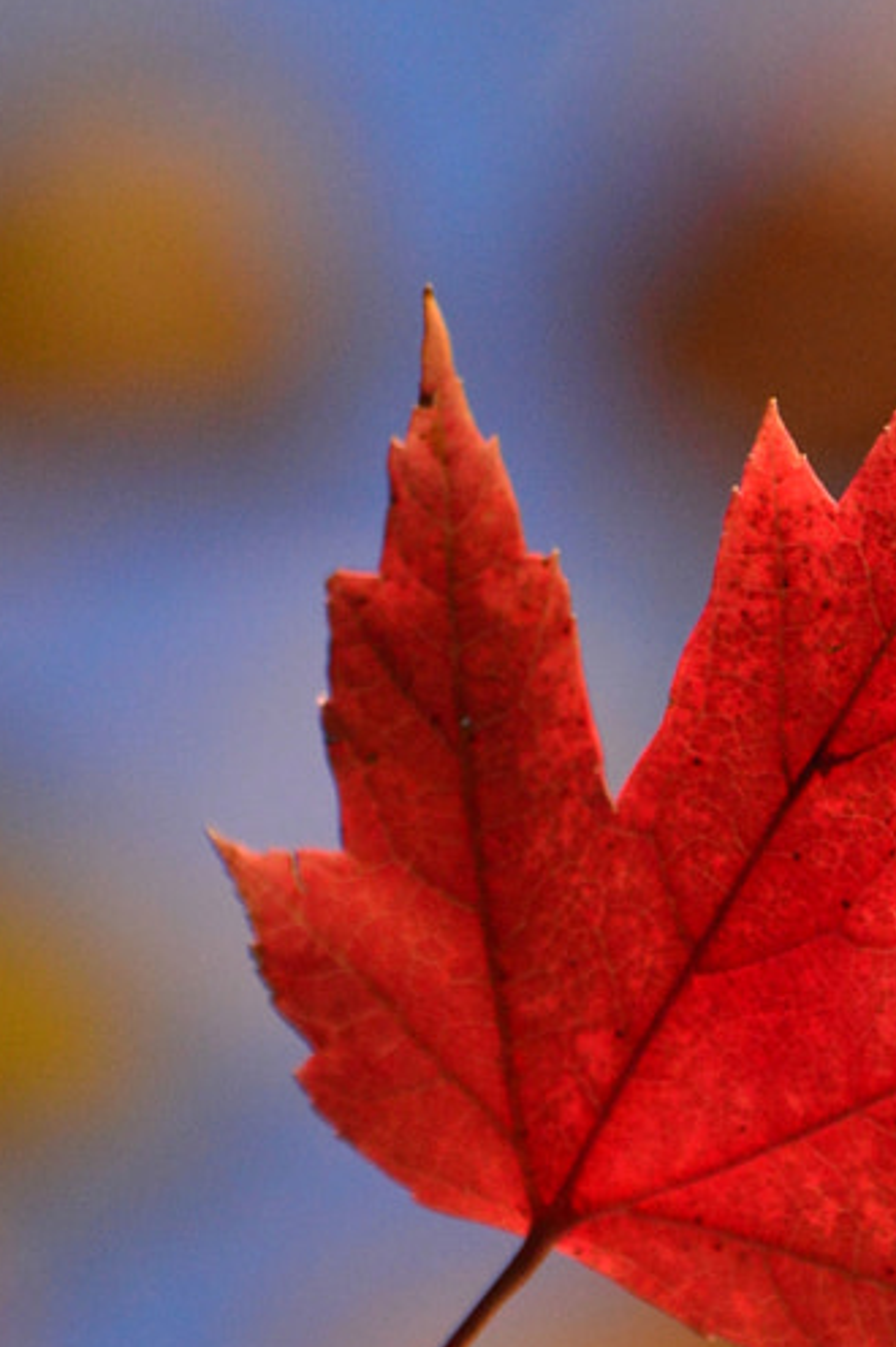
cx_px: 688
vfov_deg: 2.2
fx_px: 34953
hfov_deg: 1.5
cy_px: 492
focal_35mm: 935
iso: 2000
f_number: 5.6
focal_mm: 290
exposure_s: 1/3200
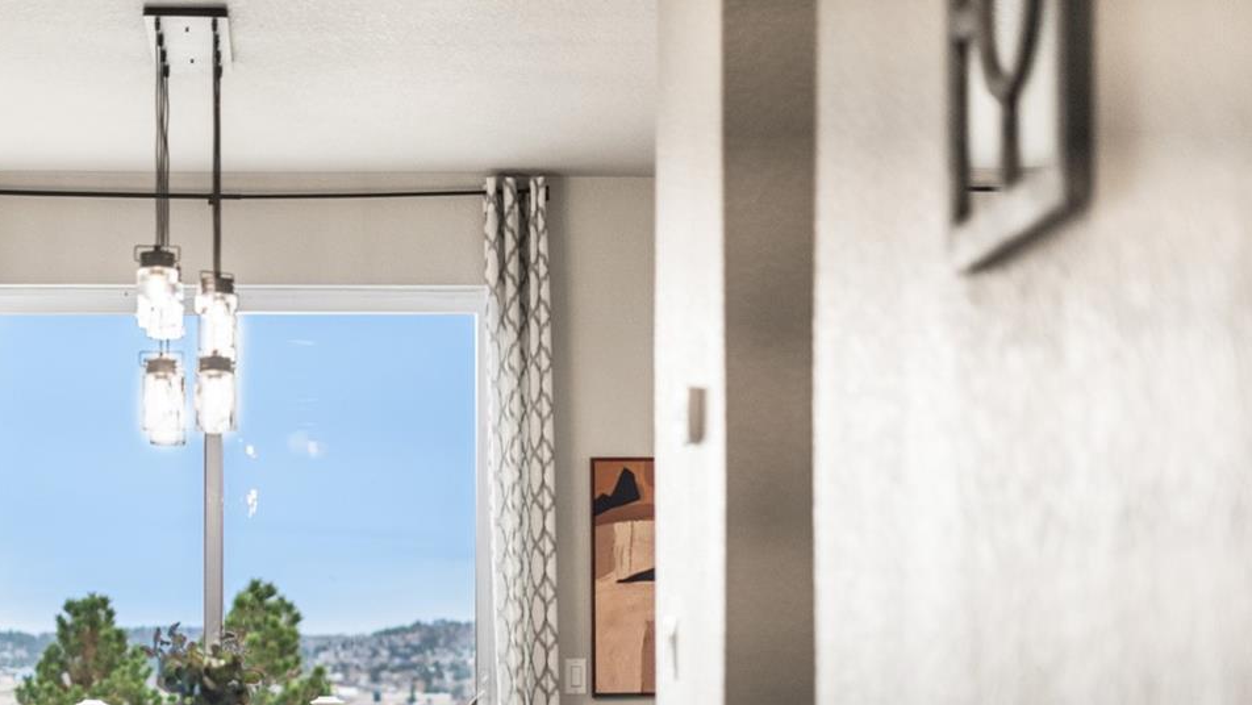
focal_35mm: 88
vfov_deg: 13.6
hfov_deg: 24.0
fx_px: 2922
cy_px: 669
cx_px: 350
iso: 400
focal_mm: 50
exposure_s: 1/500
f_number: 1.8
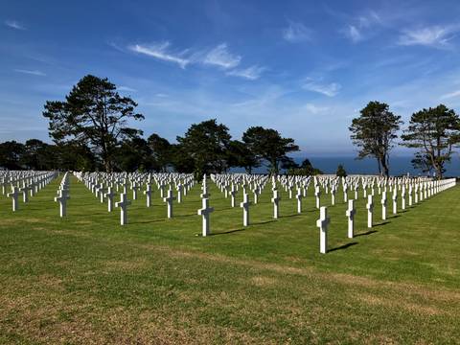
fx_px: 372
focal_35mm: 28
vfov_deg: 49.7
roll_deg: +0.6
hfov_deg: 63.4
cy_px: 172
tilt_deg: -1.9
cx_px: 230
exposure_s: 1/2703
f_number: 1.8
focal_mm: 3.99
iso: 32
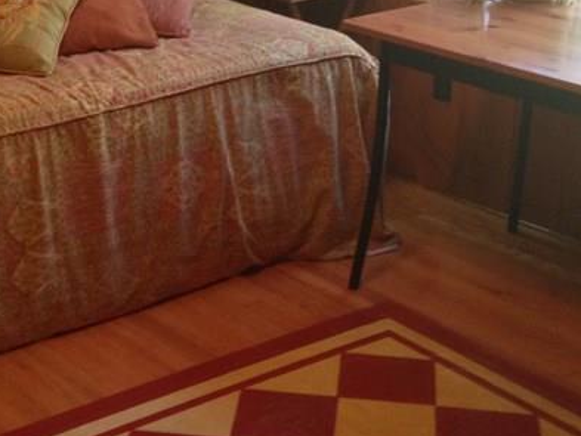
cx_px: 182
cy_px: 114
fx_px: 1444
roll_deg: -0.6
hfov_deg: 22.6
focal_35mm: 86
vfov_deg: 17.1
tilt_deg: -18.2
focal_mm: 4.12
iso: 125
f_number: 2.4
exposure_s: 1/20
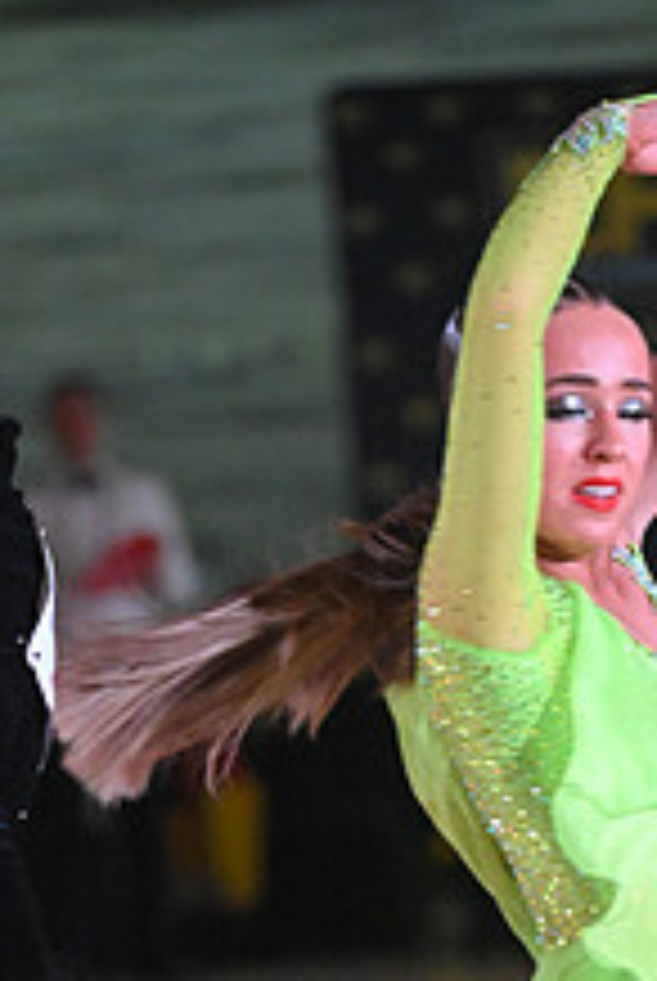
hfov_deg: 3.6
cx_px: 268
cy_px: 1242
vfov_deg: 5.3
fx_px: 10505
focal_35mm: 385
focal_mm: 145
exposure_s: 1/400
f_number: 5
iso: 5000
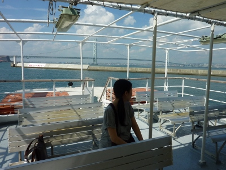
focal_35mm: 25
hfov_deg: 69.4
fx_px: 163
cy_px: 85
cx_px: 113
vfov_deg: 54.9
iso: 80
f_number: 5.6
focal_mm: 4.1
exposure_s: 1/500
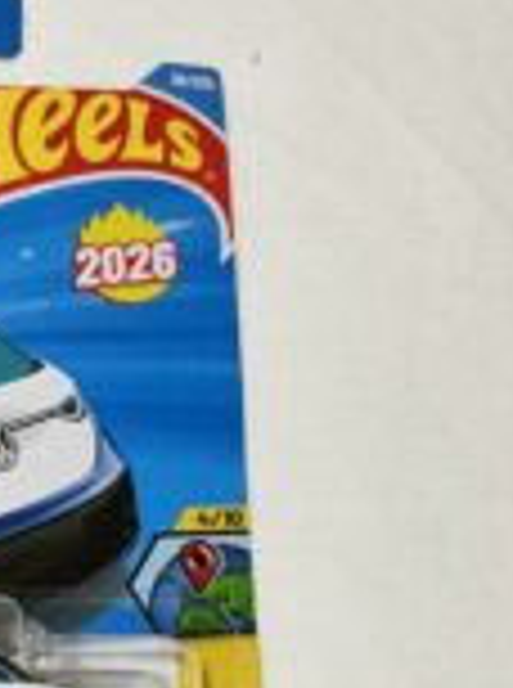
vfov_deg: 24.9
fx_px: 1508
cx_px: -108
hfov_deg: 18.3
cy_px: 634
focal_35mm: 76
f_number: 1.8
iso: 100
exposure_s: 1/60
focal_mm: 3
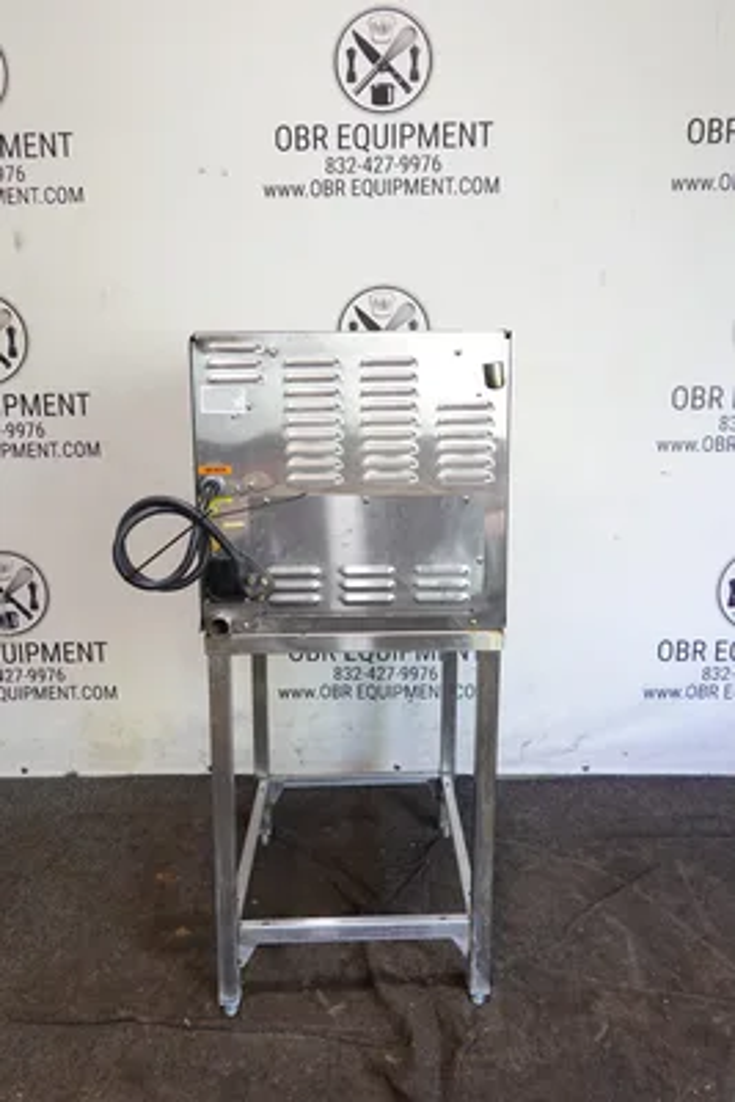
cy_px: 551
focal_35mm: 30
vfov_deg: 61.9
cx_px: 368
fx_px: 918
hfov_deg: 43.6
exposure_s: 1/20
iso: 200
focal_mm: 11.06
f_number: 3.2
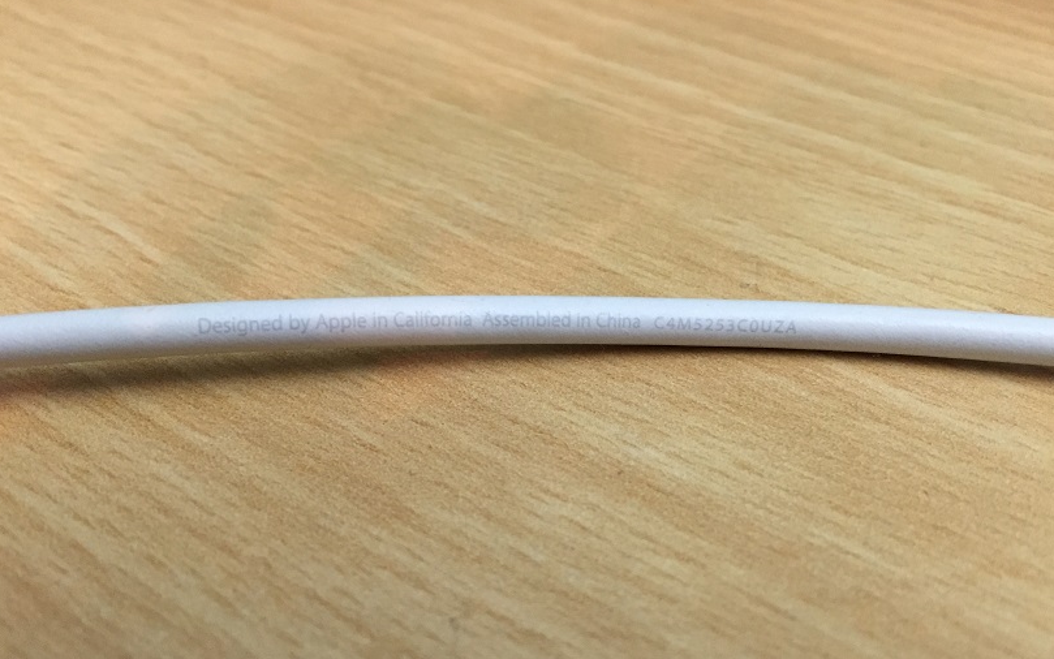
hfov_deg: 61.2
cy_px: 392
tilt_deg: -45.5
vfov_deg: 40.5
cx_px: 528
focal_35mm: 31
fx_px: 891
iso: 200
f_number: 2.2
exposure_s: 1/33
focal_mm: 4.15
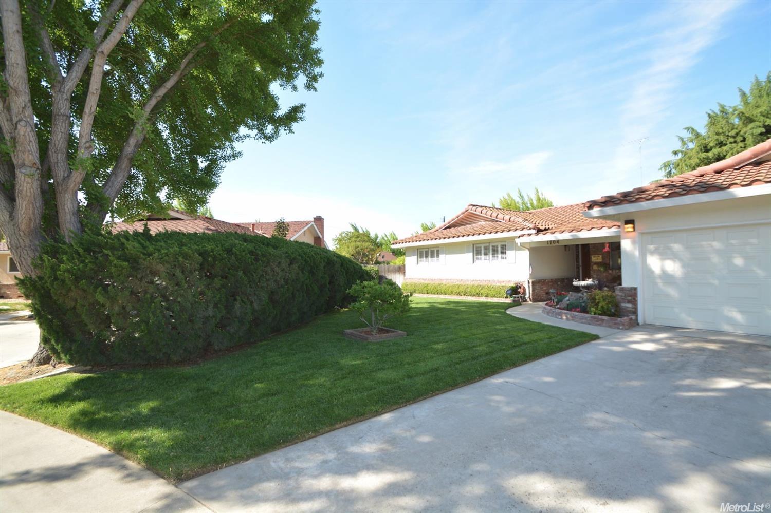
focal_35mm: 15
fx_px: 321
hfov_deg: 100.4
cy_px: 256
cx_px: 386
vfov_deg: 77.3
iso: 100
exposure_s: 1/160
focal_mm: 10
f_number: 6.3
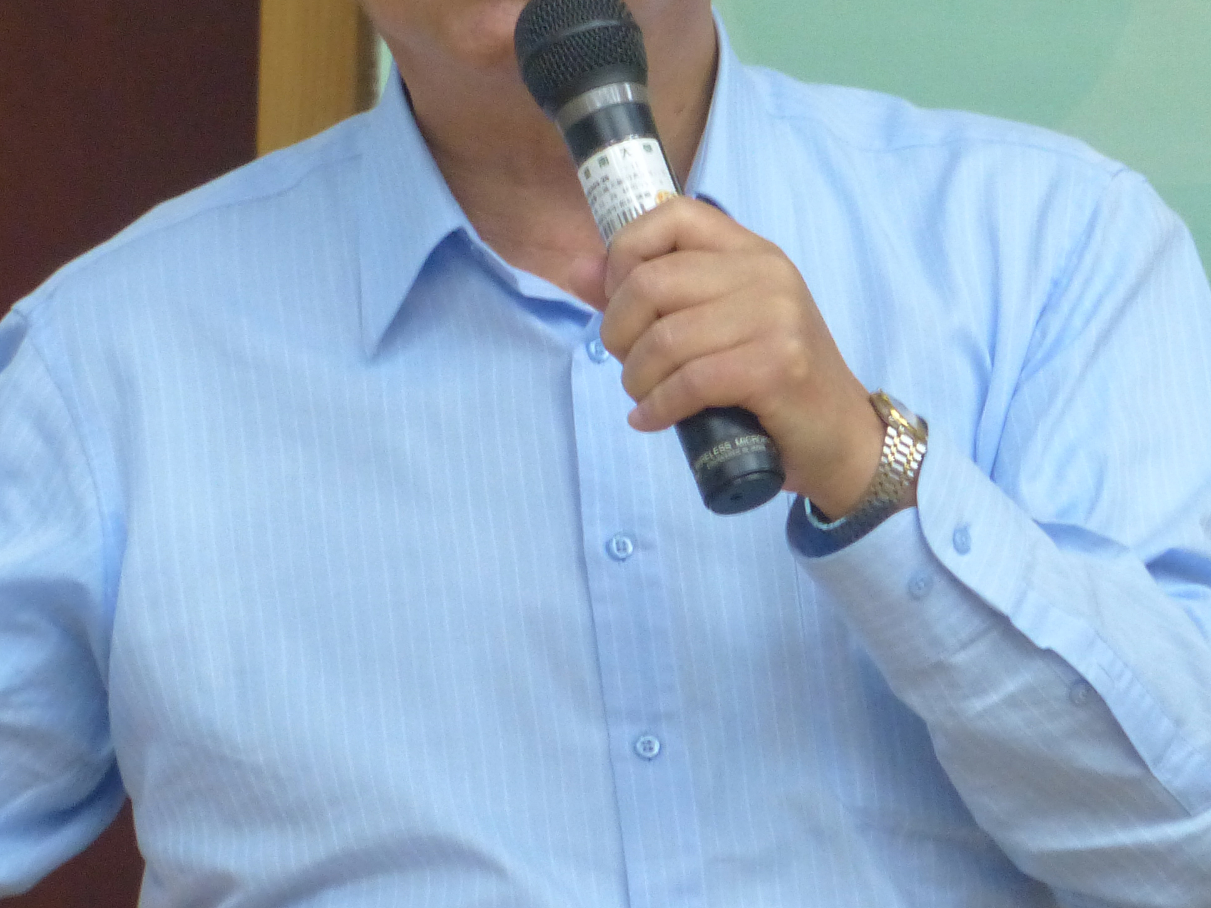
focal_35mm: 1019
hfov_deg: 1.9
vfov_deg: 1.5
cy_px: 313
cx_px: 585
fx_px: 35646
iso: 400
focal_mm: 88.7
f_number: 2.8
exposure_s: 1/40
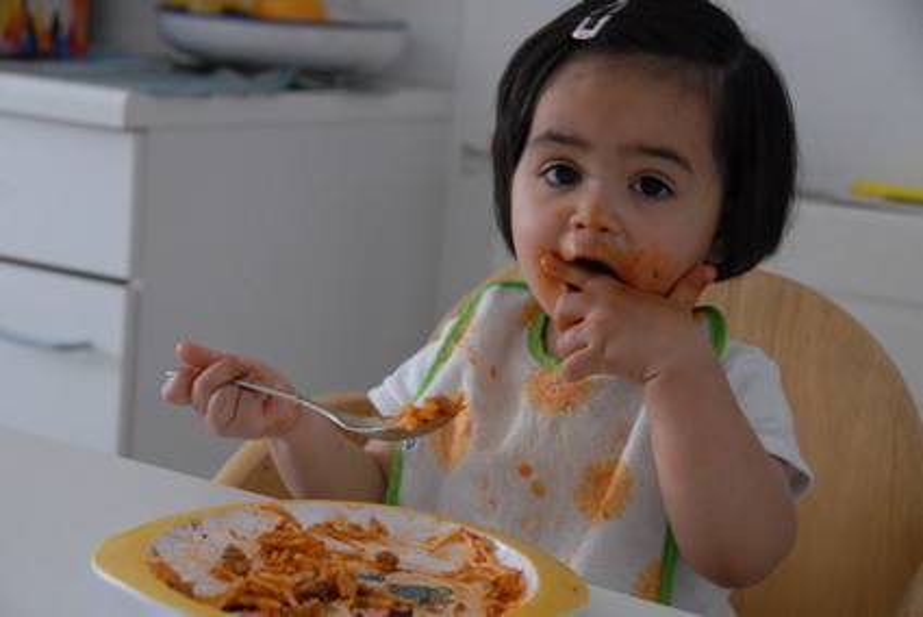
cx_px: 462
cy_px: 308
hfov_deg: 26.0
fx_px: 2001
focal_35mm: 78
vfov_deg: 17.5
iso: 560
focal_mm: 52
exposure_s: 1/30
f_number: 4.8
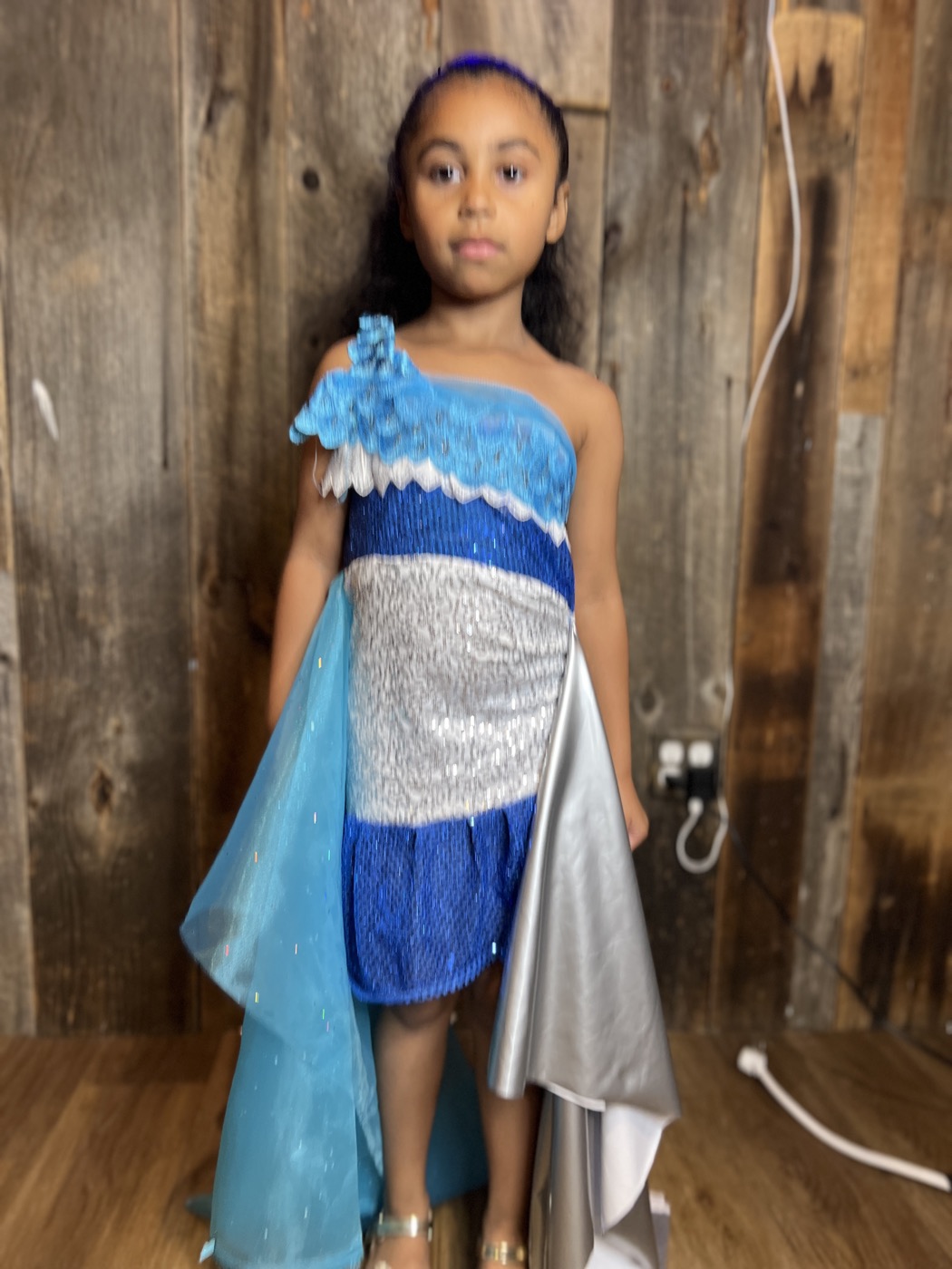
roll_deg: -1.7
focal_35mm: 26
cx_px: 476
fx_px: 953
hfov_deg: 53.1
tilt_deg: -7.2
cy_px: 634
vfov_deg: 67.3
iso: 125
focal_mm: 5.7
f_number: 1.5
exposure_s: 1/41
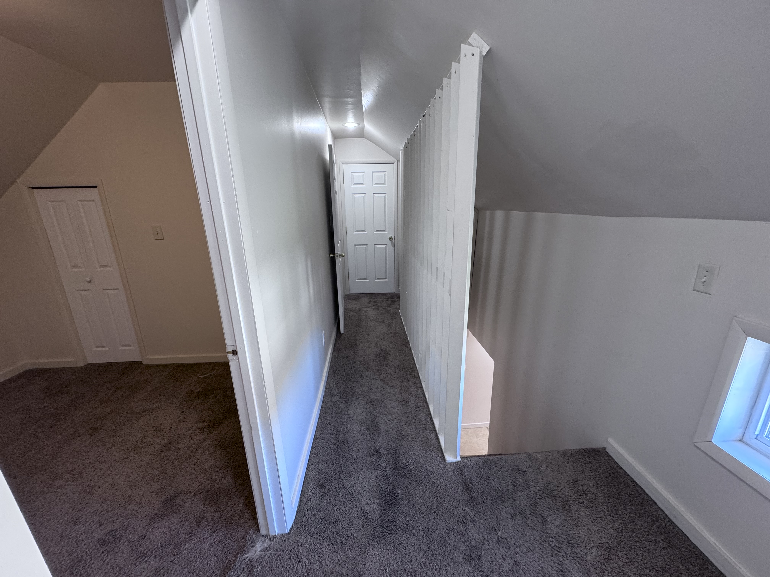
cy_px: 288
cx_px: 385
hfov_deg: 102.1
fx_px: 311
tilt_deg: -15.3
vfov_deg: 85.7
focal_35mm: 14
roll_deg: +1.4
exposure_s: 1/60
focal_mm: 2.22
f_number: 2.2
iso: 200
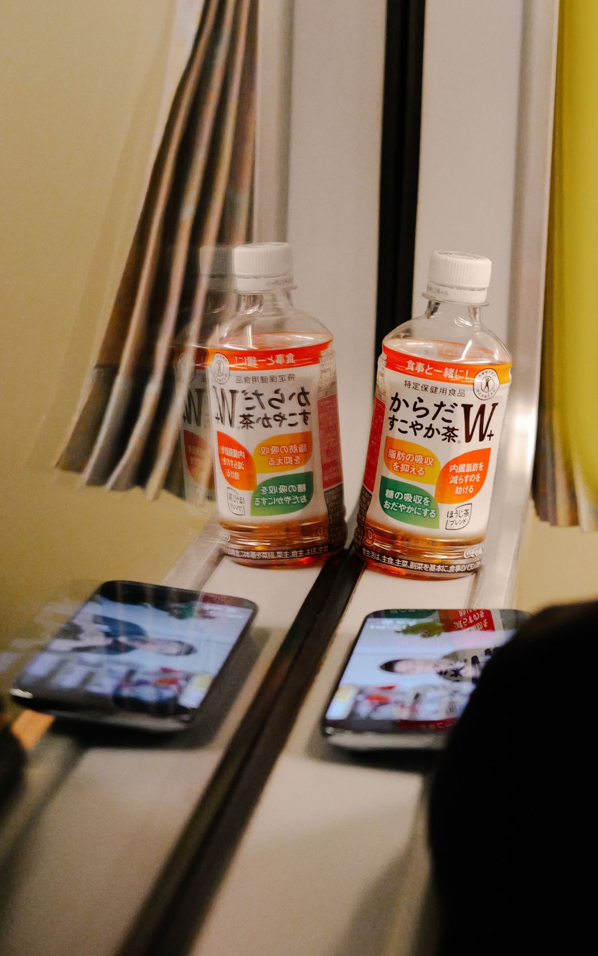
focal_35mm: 78
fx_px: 2033
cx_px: 349
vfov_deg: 26.5
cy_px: 475
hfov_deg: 16.7
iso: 3200
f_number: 2.8
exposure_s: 1/80
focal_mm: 33.2
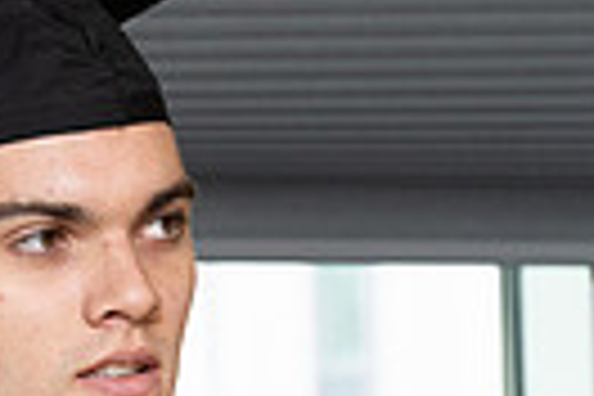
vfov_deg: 3.5
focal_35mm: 388
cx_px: -595
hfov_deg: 5.2
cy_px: 600
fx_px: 6401
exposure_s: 1/125
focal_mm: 77
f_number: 5.6
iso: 640
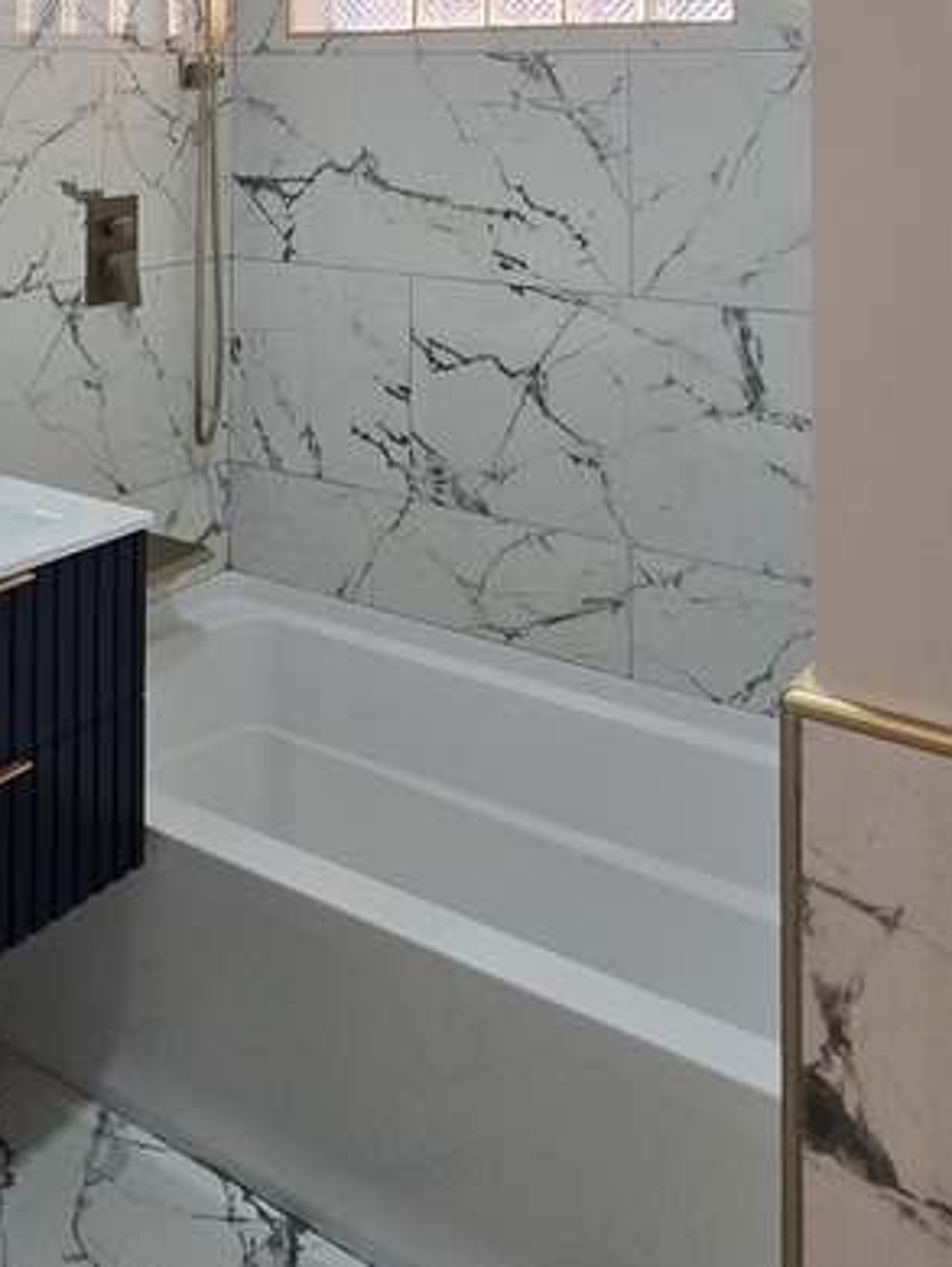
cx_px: 156
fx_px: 1319
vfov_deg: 44.5
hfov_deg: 37.9
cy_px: 29
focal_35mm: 36
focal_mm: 2.2
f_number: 2.2
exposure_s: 1/50.5
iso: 80
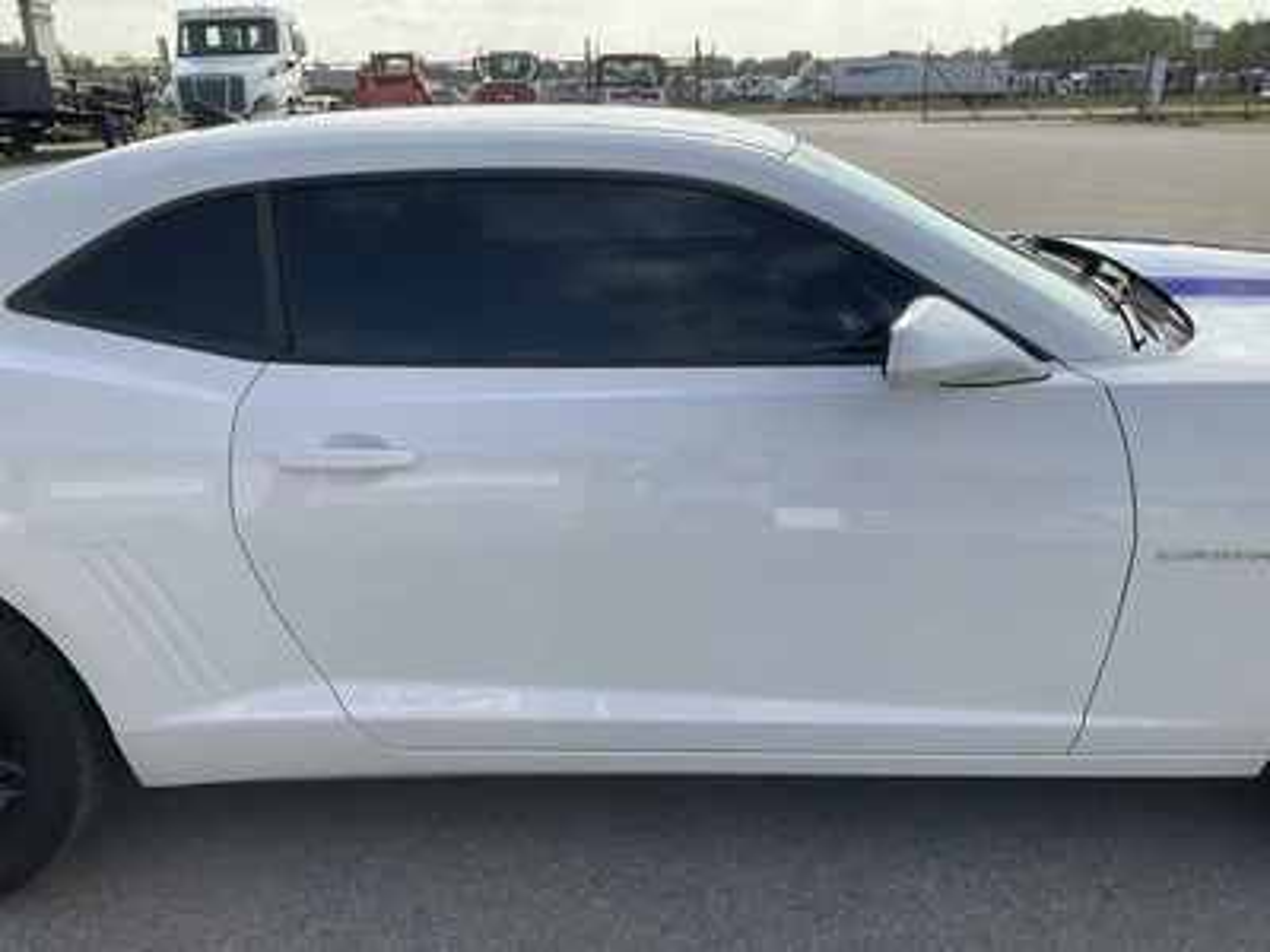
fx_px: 1064
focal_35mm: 29
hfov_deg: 61.7
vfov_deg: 48.2
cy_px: 476
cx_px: 635
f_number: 1.8
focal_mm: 3
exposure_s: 1/1195
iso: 25
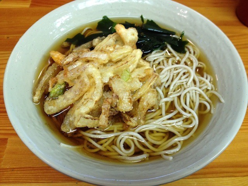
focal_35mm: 35
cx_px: 124
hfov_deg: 52.6
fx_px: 251
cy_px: 93
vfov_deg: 40.7
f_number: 2.4
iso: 125
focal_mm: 4.28
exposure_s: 1/20
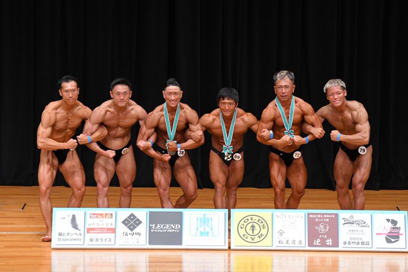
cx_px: 197
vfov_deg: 6.5
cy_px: 140
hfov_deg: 9.8
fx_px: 2390
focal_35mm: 211
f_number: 5.6
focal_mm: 135
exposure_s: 1/400
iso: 3200
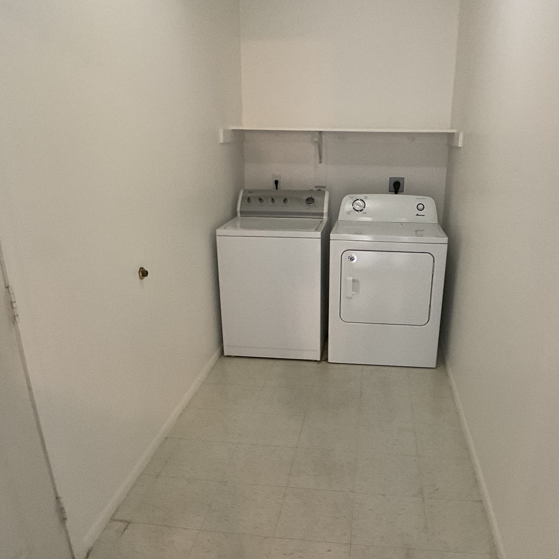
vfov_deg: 41.8
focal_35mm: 40
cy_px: 315
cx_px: 324
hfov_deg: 41.7
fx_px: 731
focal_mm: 3
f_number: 1.8
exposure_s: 1/60
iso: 200
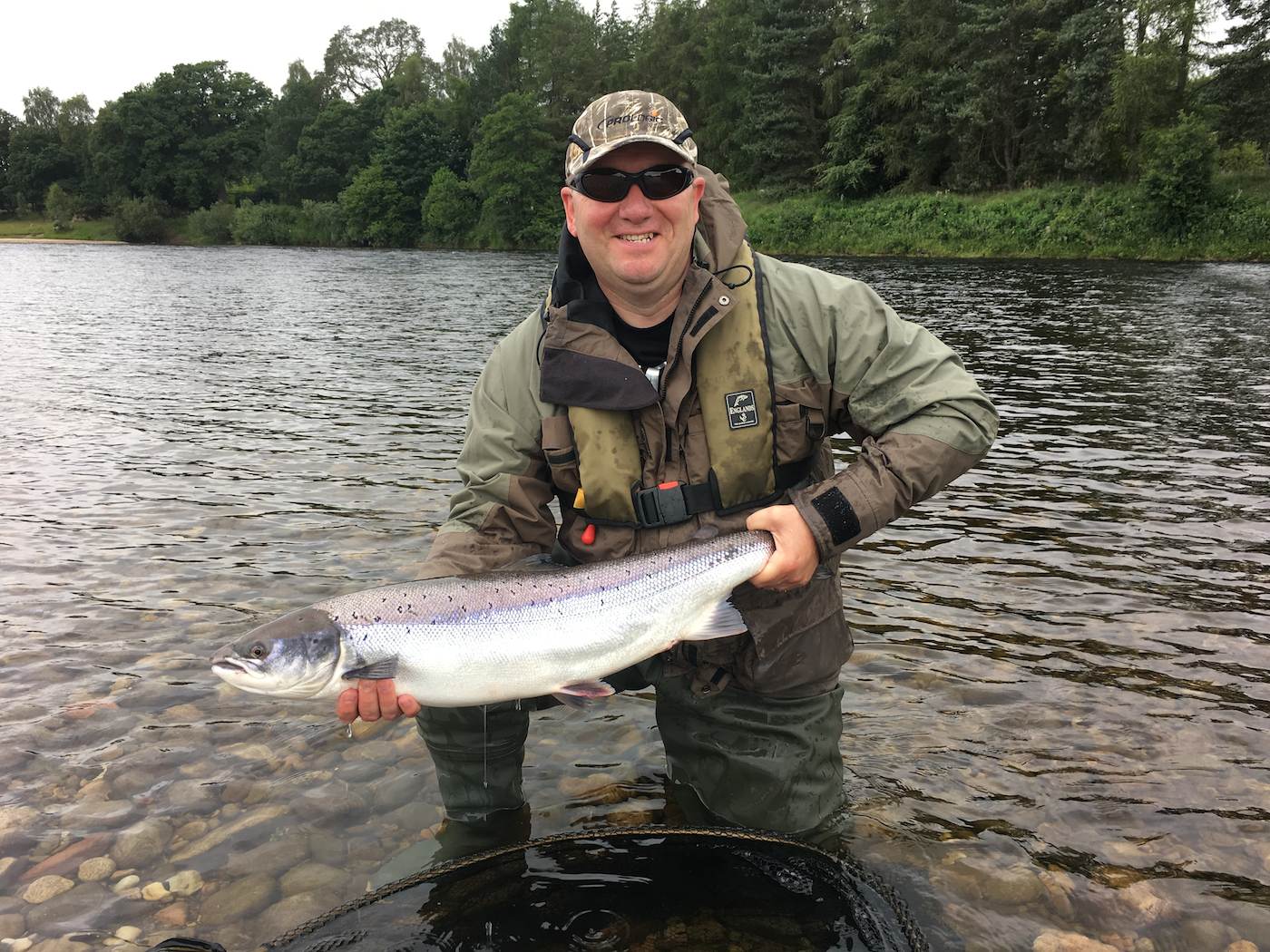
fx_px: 1064
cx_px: 635
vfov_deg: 48.2
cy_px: 476
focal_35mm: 29
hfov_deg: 61.7
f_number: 2.2
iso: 25
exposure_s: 1/126
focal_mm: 4.15
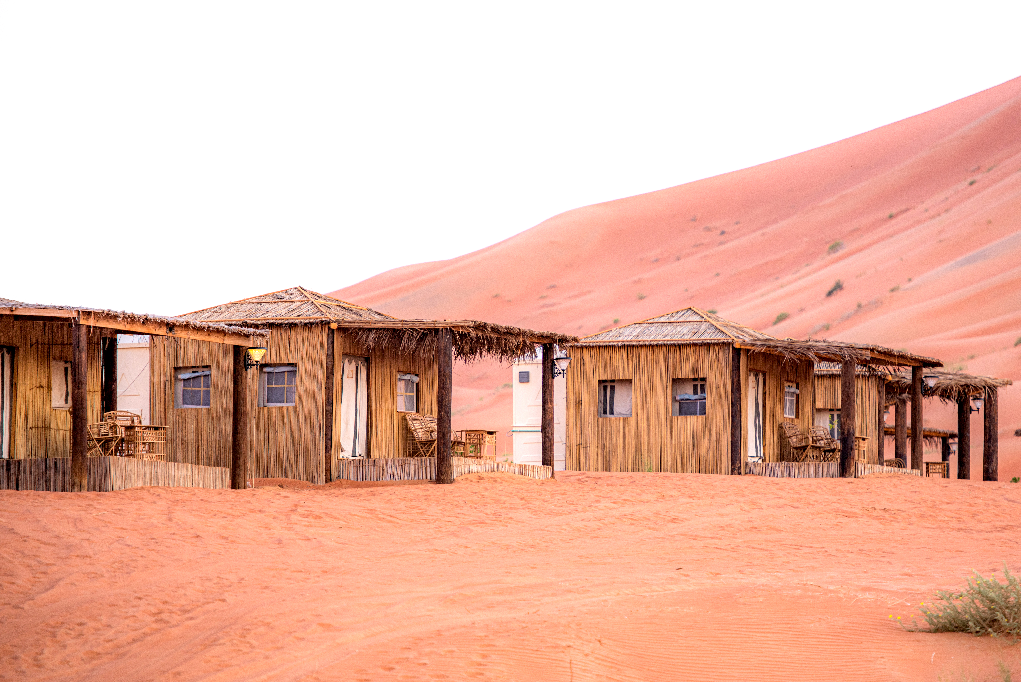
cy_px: 336
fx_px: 5872
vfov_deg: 6.6
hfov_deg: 9.9
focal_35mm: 207
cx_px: 604
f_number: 2.8
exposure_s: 1/30
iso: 100
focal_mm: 170
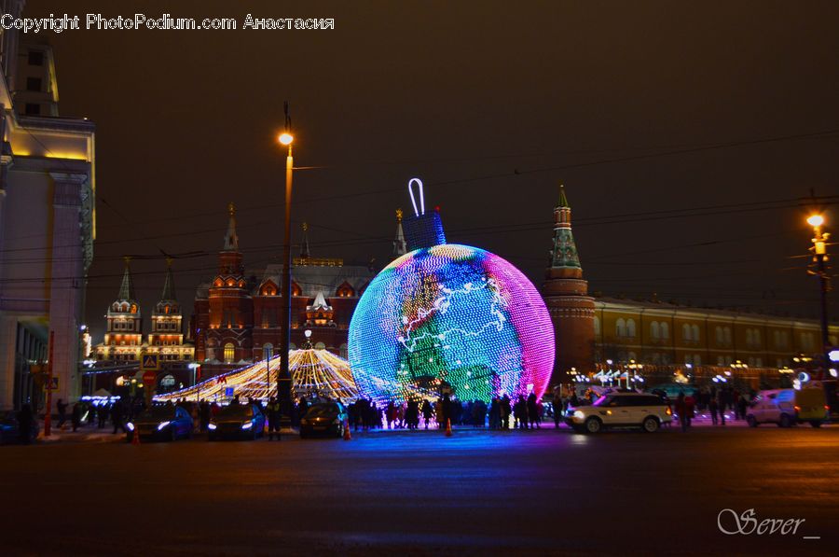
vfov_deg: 34.1
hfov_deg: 49.6
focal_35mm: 39
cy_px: 278
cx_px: 420
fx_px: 907
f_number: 4.2
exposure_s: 1/25
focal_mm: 26
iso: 400
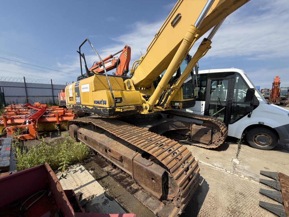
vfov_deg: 85.7
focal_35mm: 14
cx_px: 144
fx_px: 117
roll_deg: -0.7
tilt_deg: -3.8
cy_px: 108
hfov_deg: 102.1
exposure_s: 1/1572
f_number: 2.2
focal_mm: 2.22
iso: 50
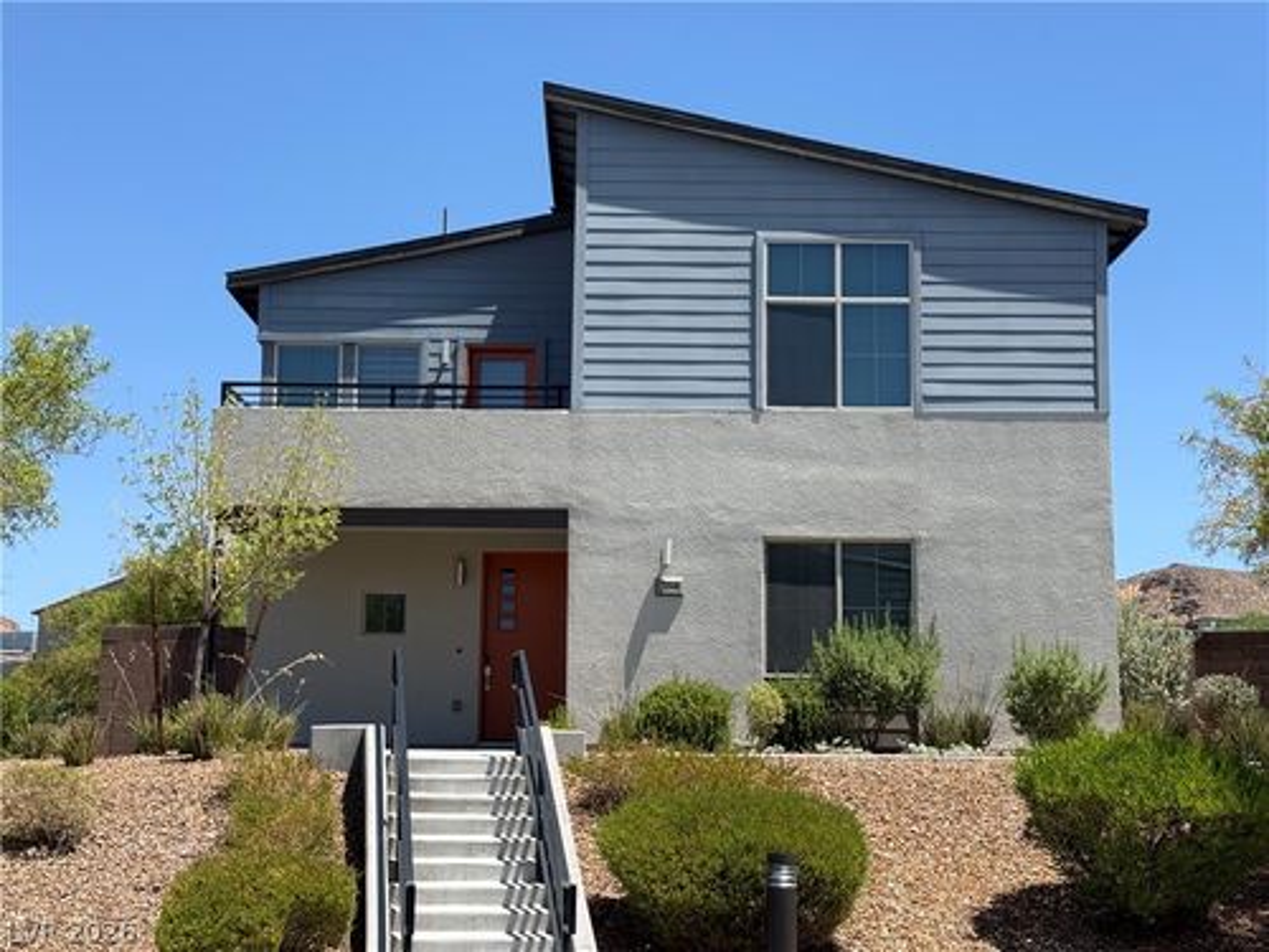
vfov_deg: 30.3
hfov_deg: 39.7
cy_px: 476
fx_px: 1760
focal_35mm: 48
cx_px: 634
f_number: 1.78
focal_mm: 6.76
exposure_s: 1/3704
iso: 64
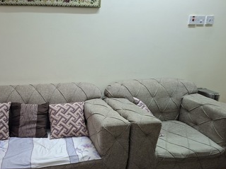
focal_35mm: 33
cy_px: 117
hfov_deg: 54.0
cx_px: 70
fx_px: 215
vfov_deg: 42.2
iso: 400
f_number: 1.8
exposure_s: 1/24
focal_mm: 5.54
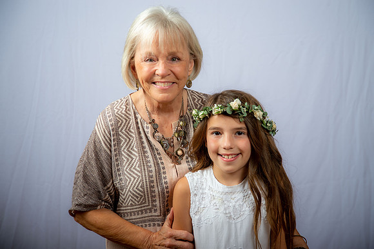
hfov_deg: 28.1
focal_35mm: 72
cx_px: 187
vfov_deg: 18.9
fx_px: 748
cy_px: 124
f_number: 5.6
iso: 250
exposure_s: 1/200
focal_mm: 72
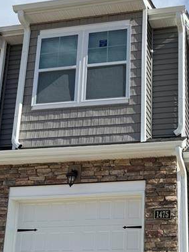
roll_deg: +0.3
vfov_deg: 38.3
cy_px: 176
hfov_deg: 28.3
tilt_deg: +13.7
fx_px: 357
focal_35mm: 49
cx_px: 176
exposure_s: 1/5714
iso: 80
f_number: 1.78
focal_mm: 6.76
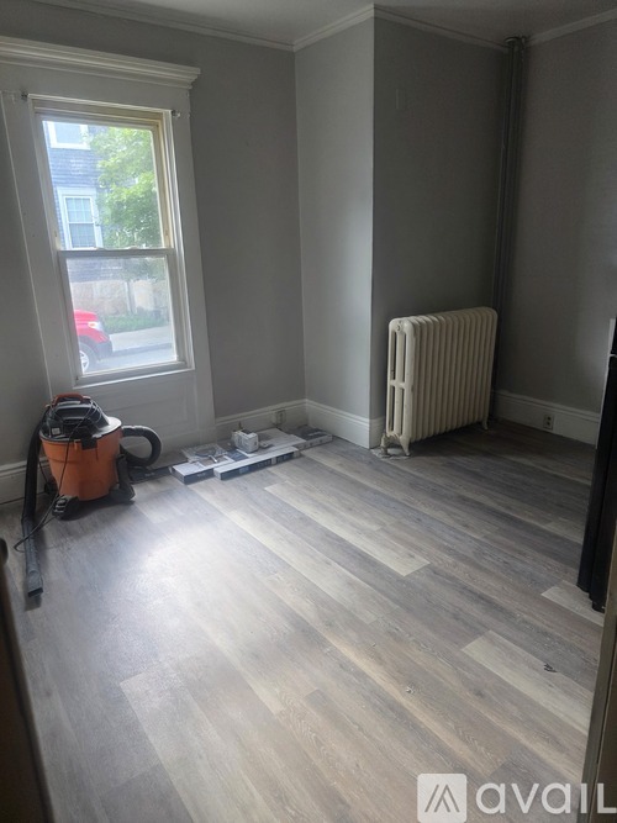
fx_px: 547
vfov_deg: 73.9
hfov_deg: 58.9
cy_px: 412
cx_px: 308
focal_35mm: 23
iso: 160
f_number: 1.7
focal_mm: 6.3
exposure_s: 1/180
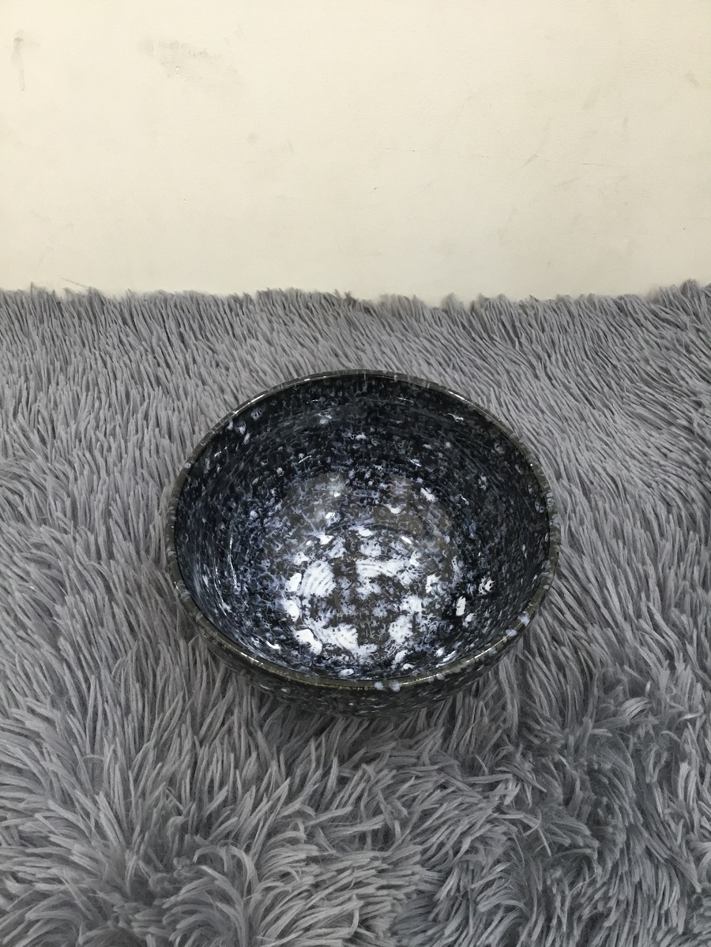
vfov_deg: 58.4
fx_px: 849
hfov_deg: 45.4
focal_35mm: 31
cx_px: 356
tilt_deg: -50.6
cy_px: 474
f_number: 2.4
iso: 100
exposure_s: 1/33
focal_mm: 3.3
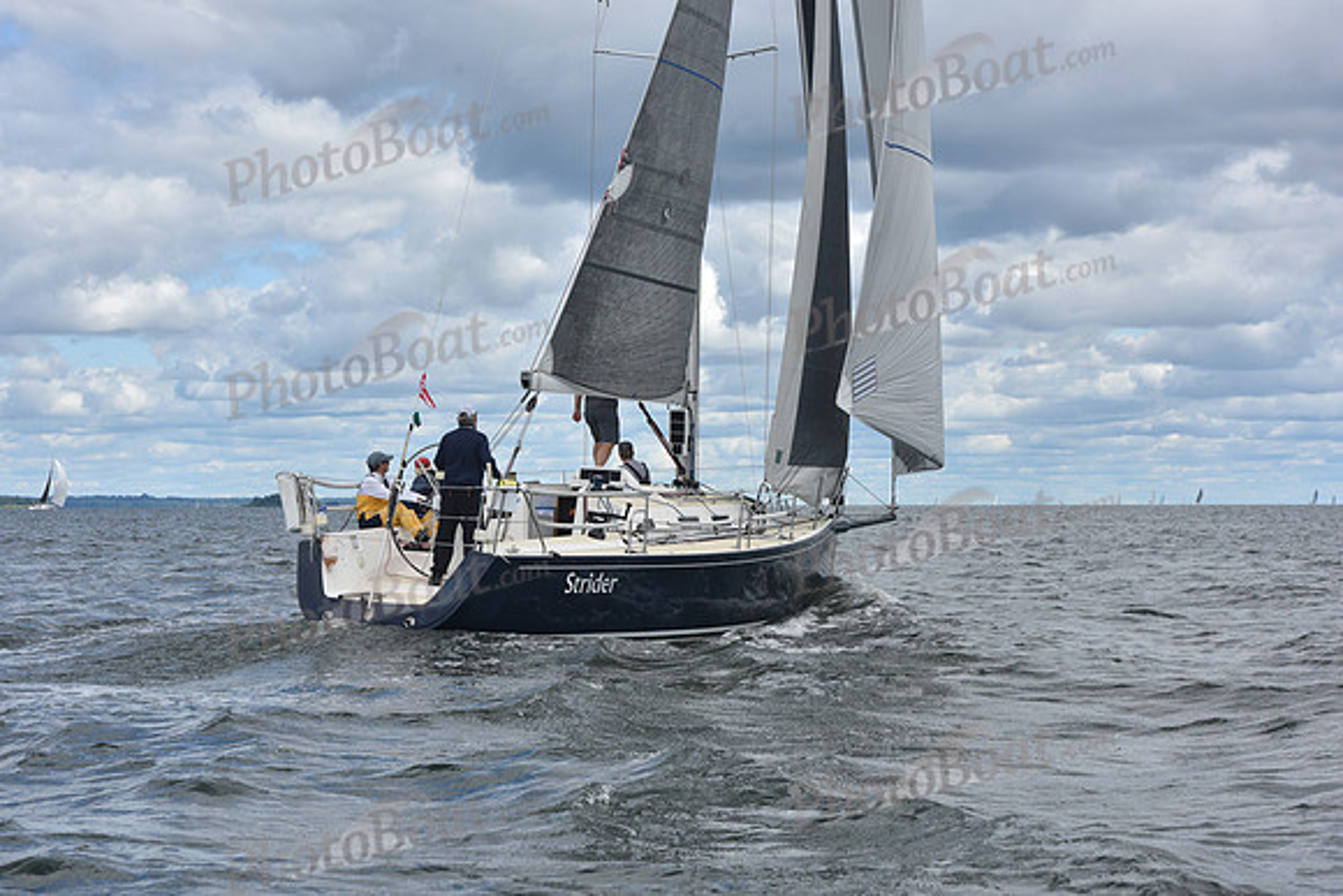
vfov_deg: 16.7
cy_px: 448
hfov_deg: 24.8
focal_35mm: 82
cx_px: 672
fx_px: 3060
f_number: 10
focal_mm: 82
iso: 250
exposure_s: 1/800
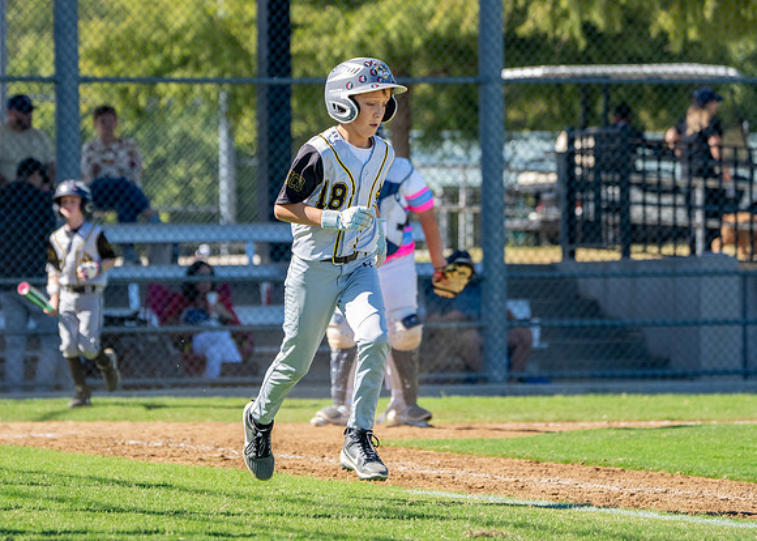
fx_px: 5900
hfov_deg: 7.3
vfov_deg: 5.2
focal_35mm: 274
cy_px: 271
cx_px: 339
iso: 800
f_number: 5.6
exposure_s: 1/3200
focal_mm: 200
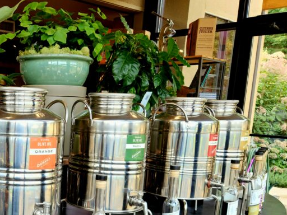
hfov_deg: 37.8
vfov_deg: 30.9
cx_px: 15
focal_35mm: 46
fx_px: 381
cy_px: 166
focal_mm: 5.4
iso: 32
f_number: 1.8
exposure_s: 1/120
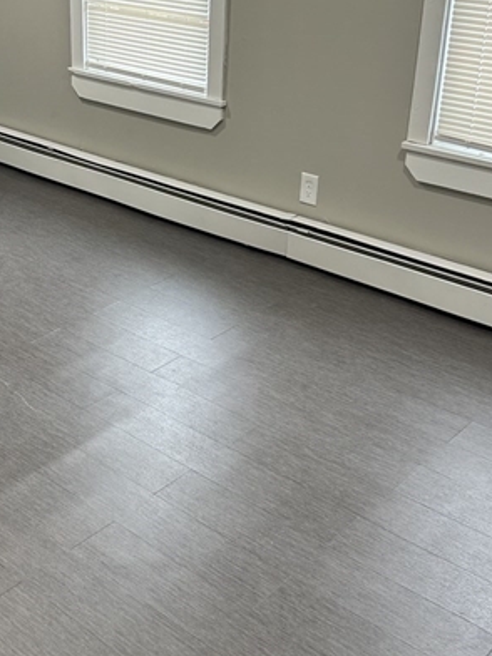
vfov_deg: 37.3
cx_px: 164
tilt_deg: -22.8
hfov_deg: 28.4
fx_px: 966
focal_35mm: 51
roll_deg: -1.0
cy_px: 249
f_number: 1.5
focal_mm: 5.7
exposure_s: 1/60
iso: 64
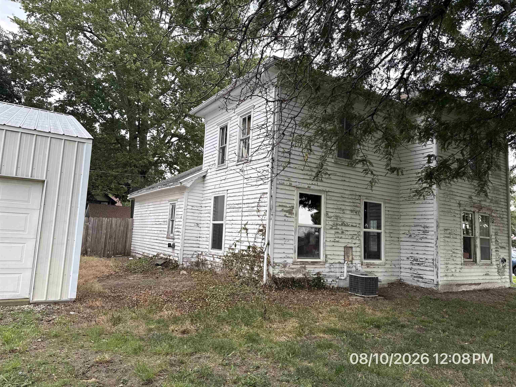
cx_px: 258
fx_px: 358
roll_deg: -3.2
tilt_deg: +6.9
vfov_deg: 56.8
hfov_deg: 71.6
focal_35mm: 24
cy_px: 194
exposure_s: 1/399
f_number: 1.78
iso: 80
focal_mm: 6.76
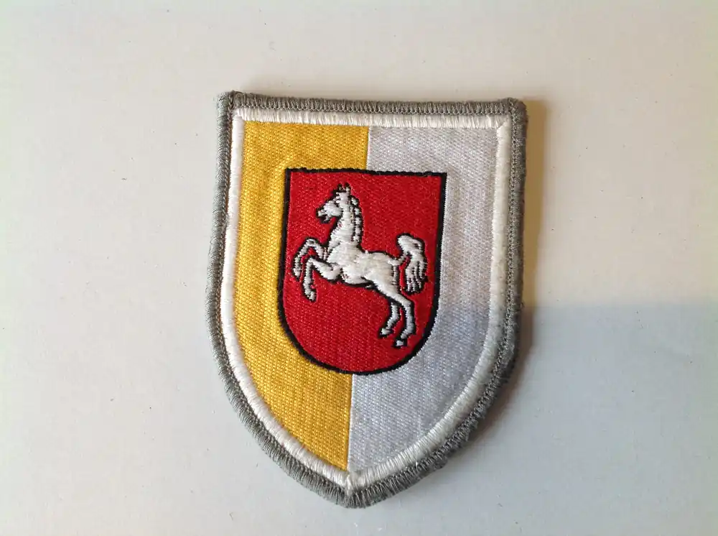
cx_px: 359
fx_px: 725
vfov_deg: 40.6
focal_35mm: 35
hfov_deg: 52.7
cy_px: 268
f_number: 2.4
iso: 64
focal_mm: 4.28
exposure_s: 1/60
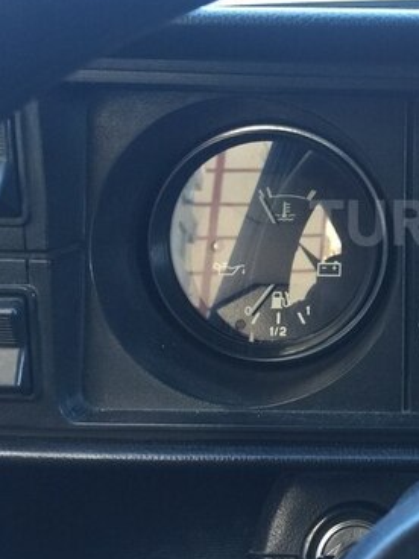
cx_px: 465
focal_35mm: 52
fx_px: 839
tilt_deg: -22.6
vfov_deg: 36.7
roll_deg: -0.8
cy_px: 223
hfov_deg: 25.9
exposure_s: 1/33
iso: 64
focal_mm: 4.15
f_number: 2.2
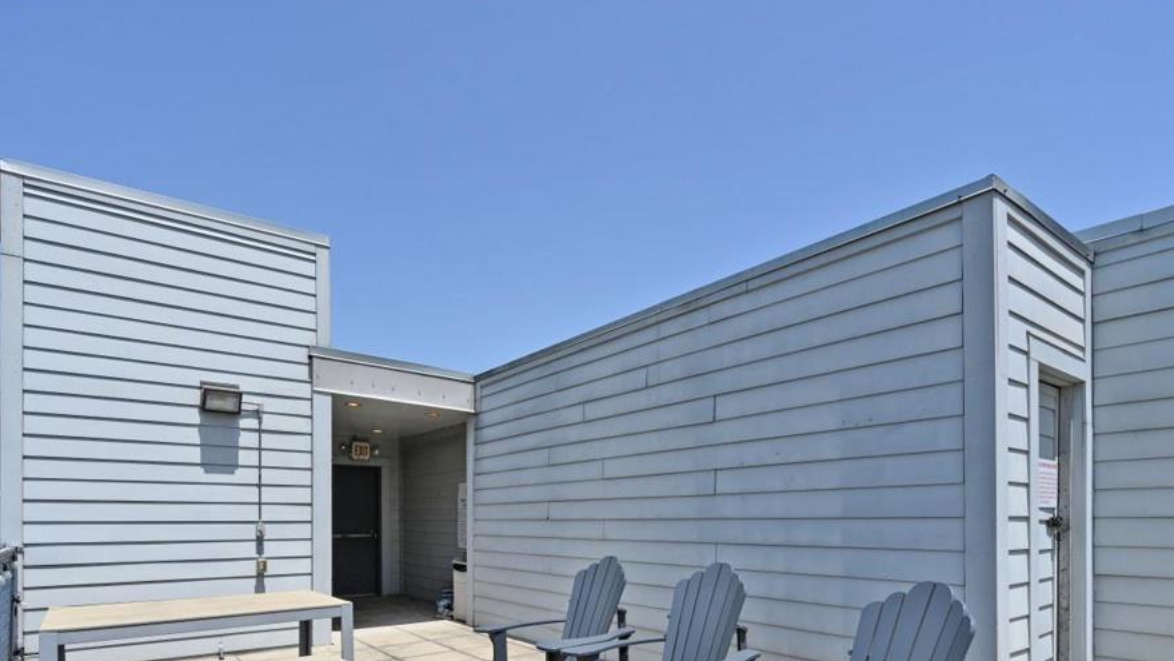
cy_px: 517
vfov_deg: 52.7
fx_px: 623
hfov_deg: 86.5
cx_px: 542
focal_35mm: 20
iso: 100
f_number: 8
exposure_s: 1/400
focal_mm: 14
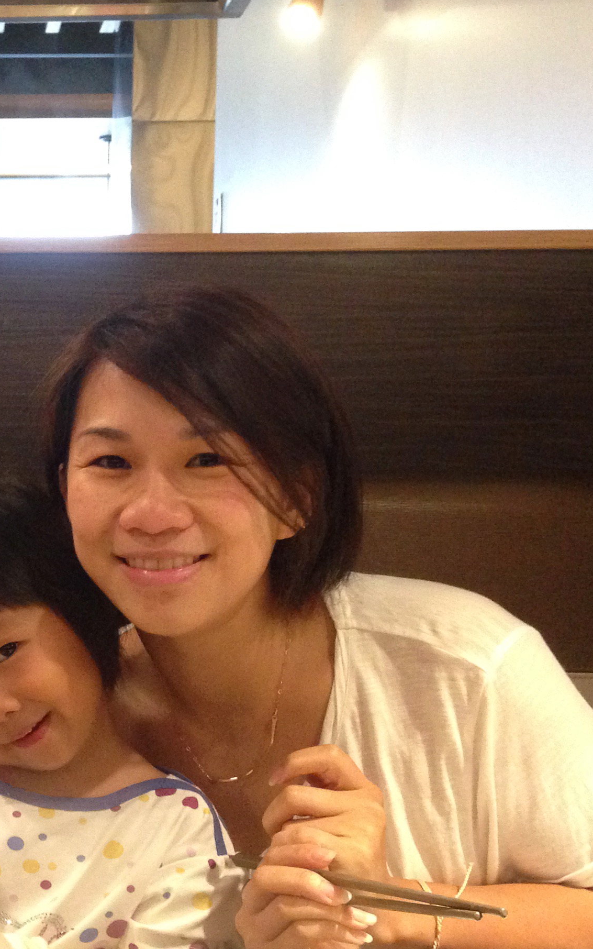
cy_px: 591
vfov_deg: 32.3
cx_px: -98
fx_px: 1629
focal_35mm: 63
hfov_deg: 19.5
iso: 320
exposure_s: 1/15
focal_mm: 4.12
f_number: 2.4
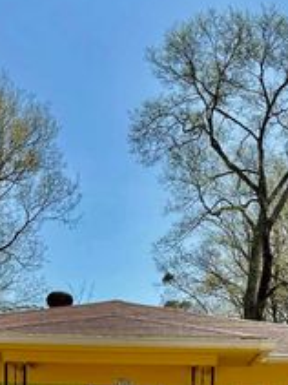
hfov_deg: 19.3
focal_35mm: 76
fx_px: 844
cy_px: 494
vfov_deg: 23.0
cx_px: 100
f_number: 1.78
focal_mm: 6.76
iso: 80
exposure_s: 1/4673
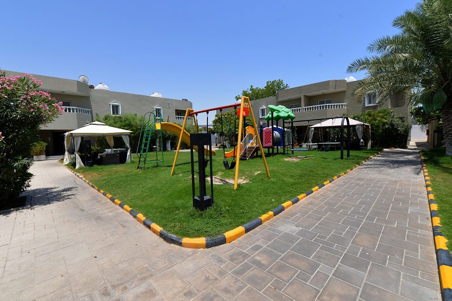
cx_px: 218
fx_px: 188
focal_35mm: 15
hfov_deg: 100.4
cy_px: 151
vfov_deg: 77.3
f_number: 8
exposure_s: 1/250
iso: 100
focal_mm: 14
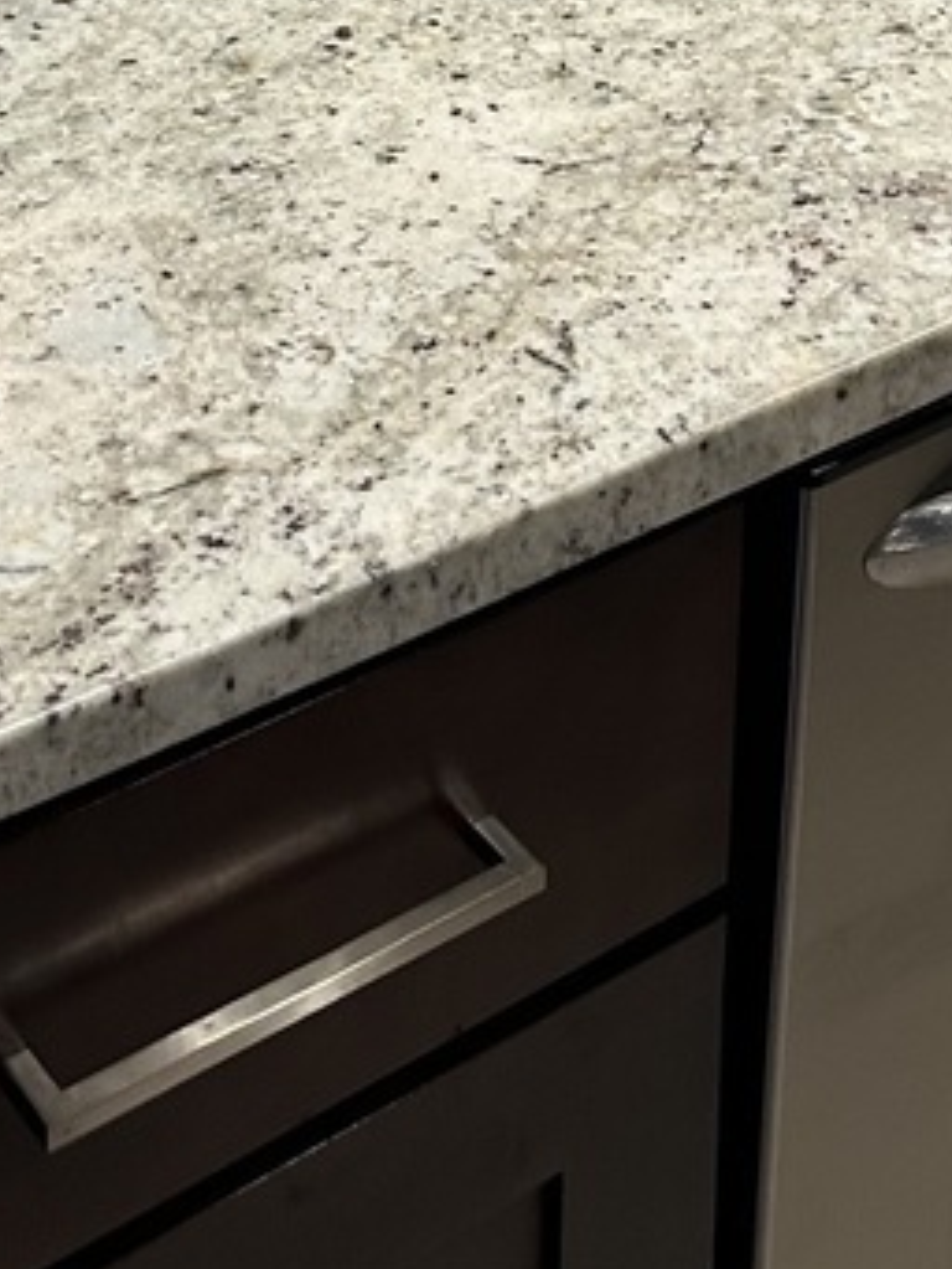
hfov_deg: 19.4
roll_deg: -1.0
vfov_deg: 22.0
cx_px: 614
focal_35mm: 76
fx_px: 2785
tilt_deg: -16.5
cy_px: -540
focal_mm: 6.86
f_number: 1.78
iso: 160
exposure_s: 1/60
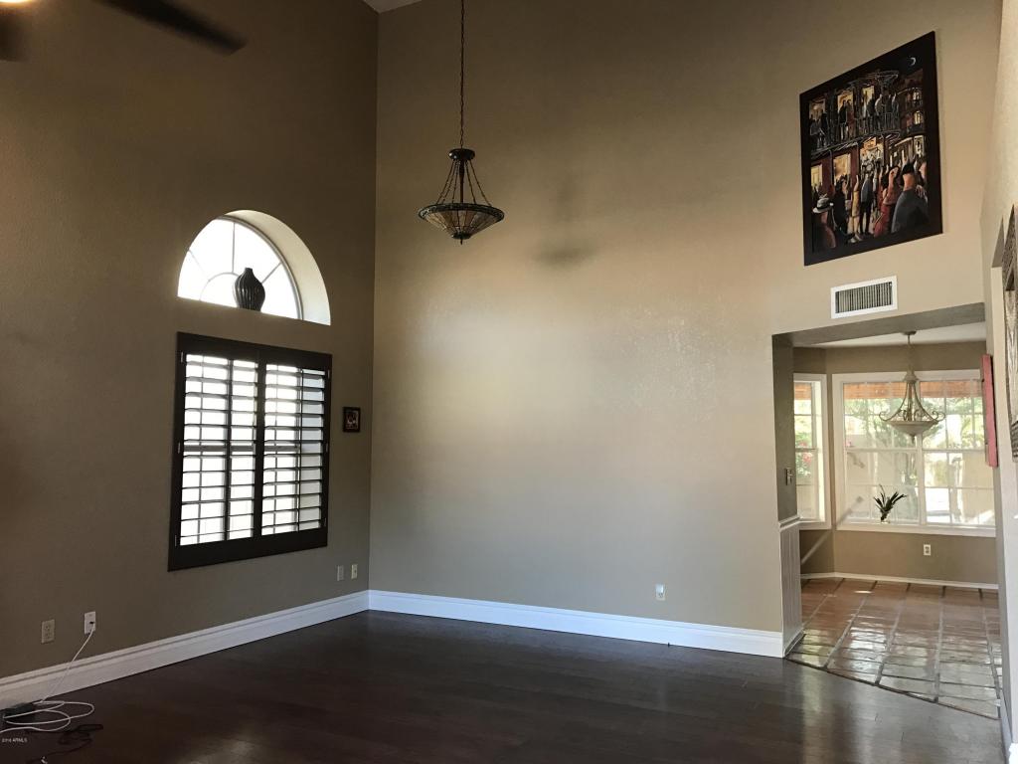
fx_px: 823
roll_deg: -0.6
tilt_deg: +4.3
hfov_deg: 63.4
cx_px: 509
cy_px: 382
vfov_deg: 49.7
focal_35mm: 28
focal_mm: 3.99
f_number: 1.8
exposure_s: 1/24
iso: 40
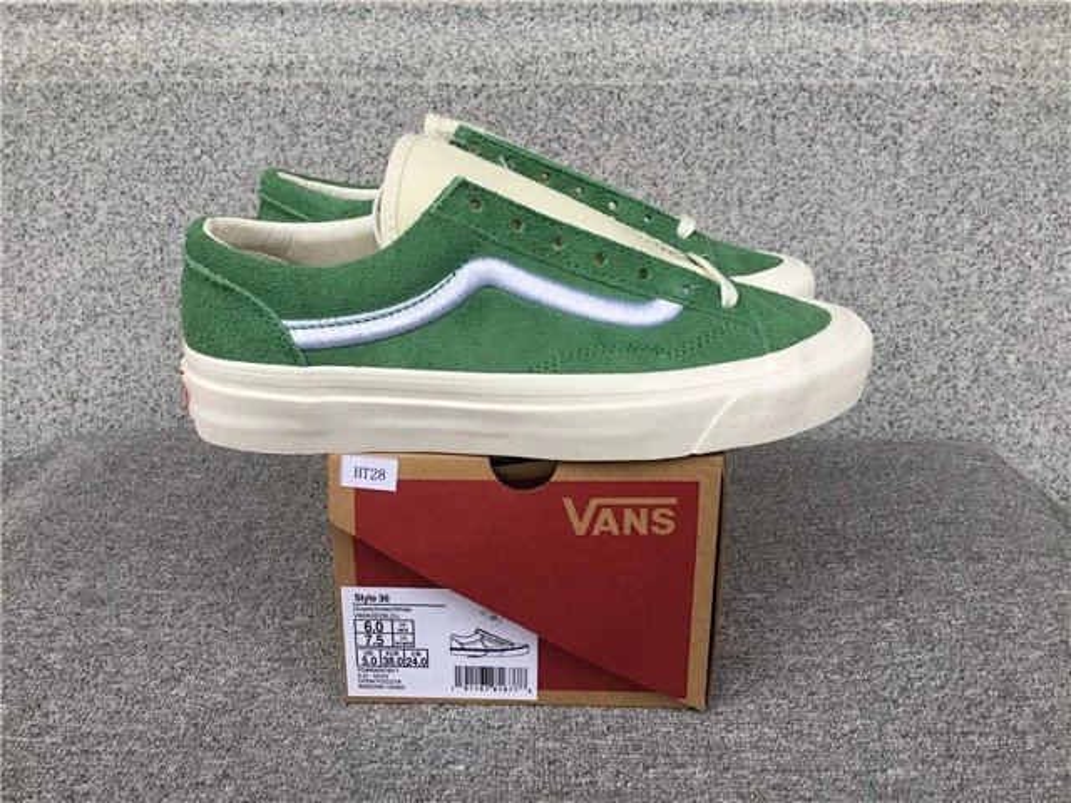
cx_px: 536
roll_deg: +0.2
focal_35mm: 31
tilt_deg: -18.7
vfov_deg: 45.4
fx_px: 959
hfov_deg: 58.4
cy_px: 402
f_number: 2.4
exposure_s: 1/100
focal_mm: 3.3
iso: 25
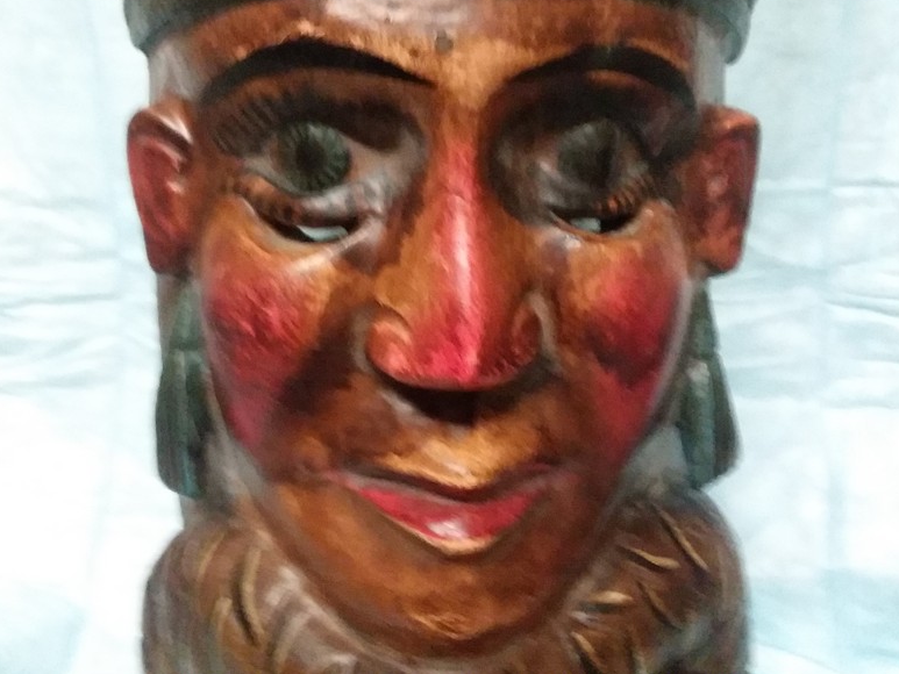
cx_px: 440
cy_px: 331
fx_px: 779
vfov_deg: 46.8
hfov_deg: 60.0
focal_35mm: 30
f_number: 1.9
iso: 640
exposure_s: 1/17
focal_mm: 2.47
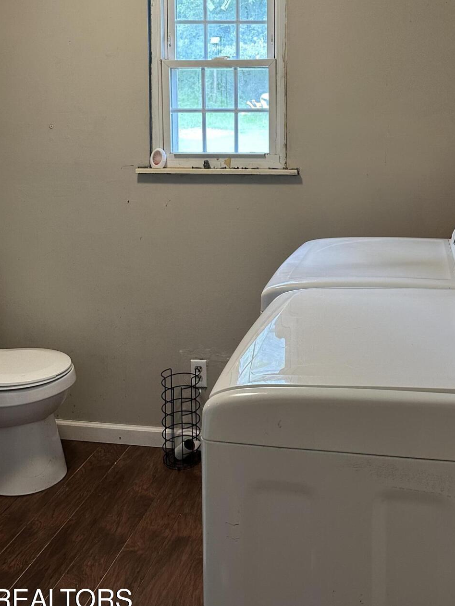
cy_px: 164
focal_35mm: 38
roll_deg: -0.6
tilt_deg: -3.0
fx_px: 666
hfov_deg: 37.4
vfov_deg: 47.4
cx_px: 289
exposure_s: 1/120
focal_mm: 6.86
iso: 200
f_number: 1.78
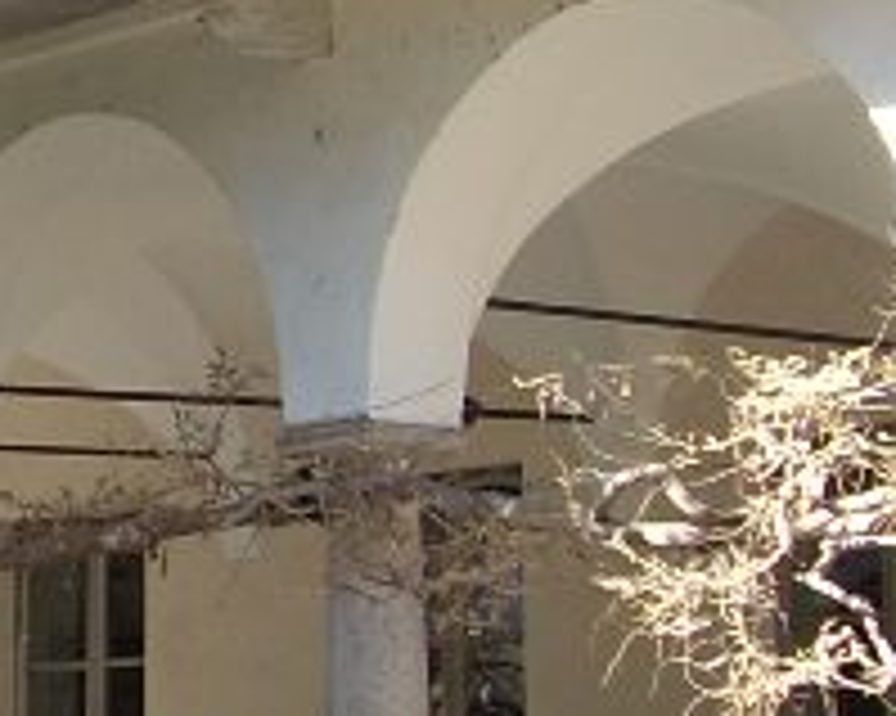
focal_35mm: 163
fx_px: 4320
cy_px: 131
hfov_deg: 11.1
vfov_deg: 9.4
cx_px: -662
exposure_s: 1/136
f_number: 2.8
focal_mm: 6.2
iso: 64
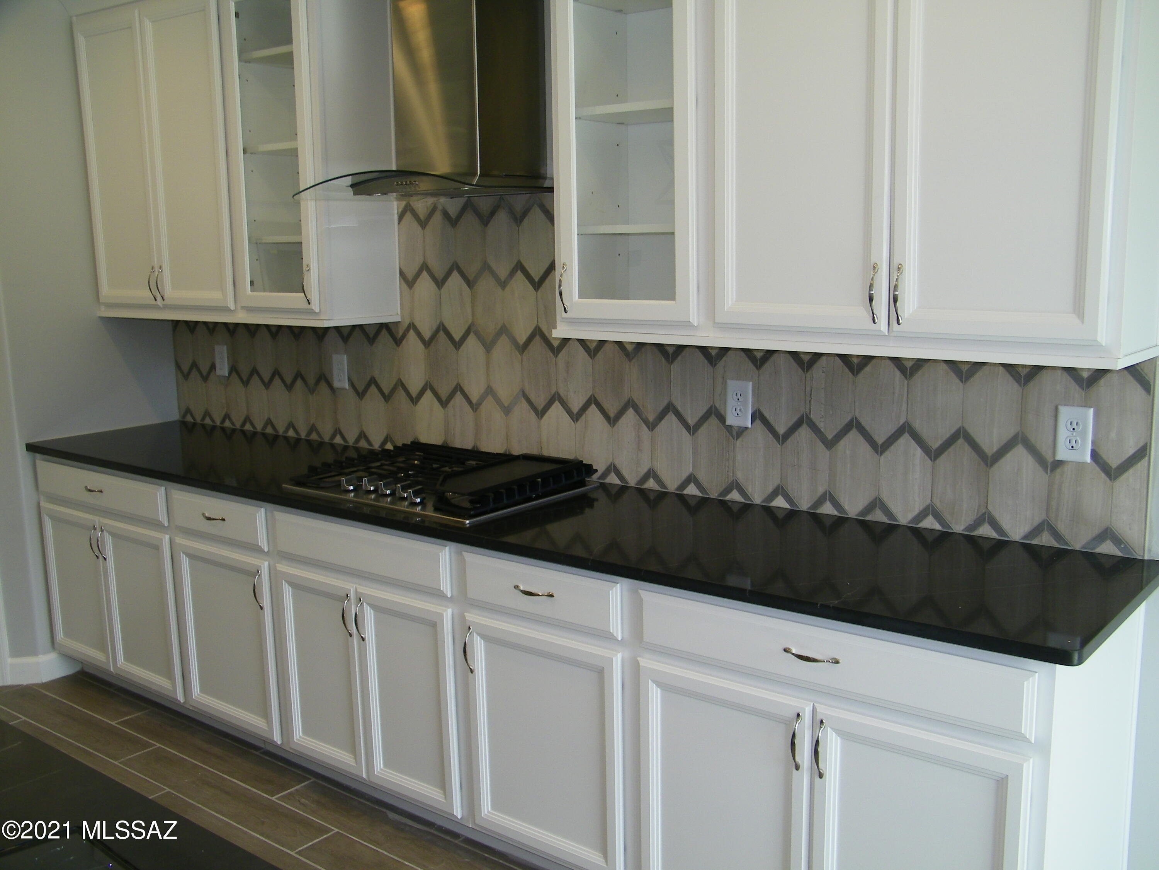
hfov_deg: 55.4
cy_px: 435
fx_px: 1105
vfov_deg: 42.9
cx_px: 580
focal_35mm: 33
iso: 80
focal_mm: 5.9
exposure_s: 1/30
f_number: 3.6
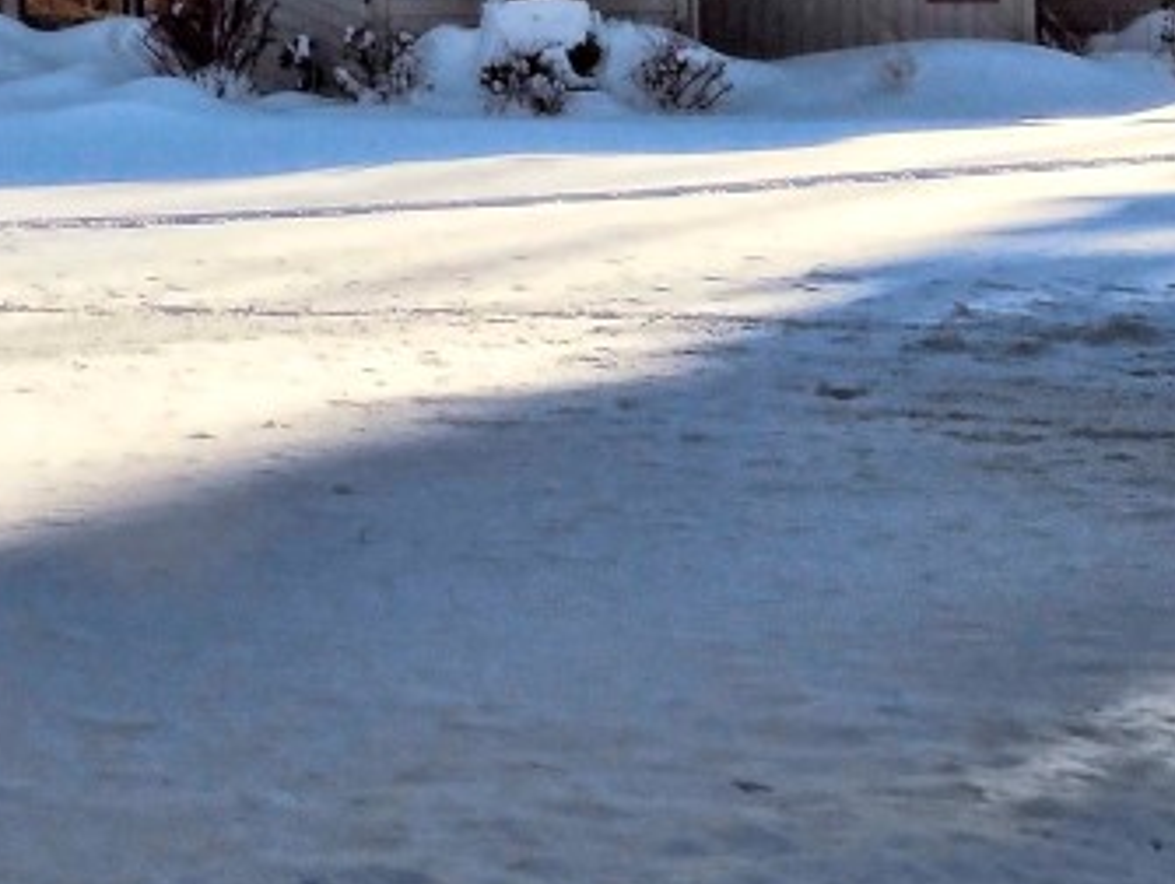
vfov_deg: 12.6
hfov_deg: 16.6
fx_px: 3942
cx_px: 0
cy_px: -25
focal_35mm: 116
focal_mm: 19
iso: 640
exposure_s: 1/200
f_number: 16
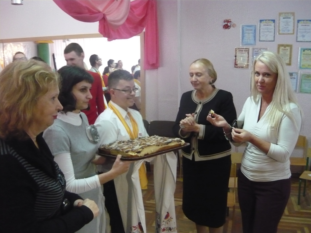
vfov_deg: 42.9
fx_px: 296
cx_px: 156
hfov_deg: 55.4
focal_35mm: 33
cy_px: 116
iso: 800
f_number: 2.8
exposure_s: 1/25
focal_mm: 5.5
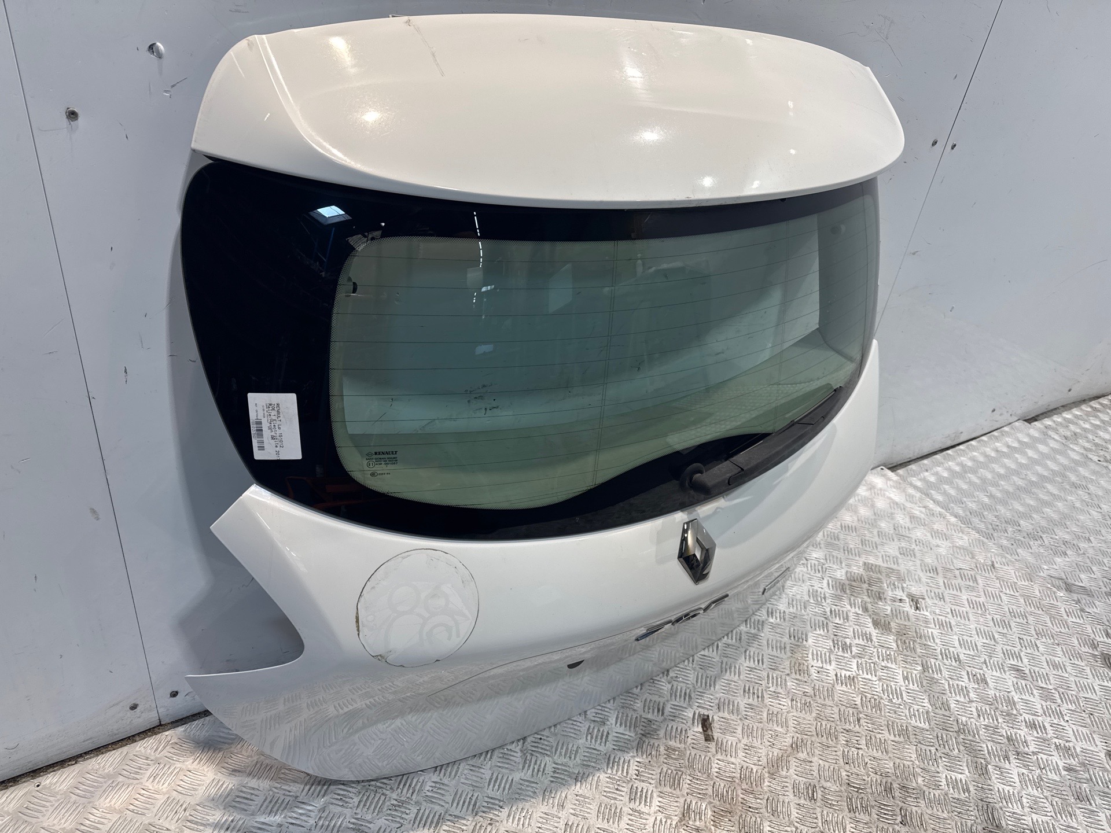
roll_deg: -7.5
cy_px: 416
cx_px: 556
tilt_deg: -33.3
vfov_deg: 56.8
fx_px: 770
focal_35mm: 24
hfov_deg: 71.6
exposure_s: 1/121
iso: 64
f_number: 1.78
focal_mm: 6.76
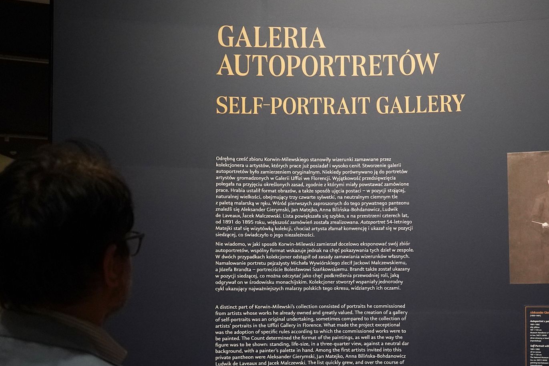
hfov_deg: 53.1
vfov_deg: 37.5
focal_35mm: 35
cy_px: 244
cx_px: 375
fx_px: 534
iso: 3200
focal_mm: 24
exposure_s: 1/80
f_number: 3.5
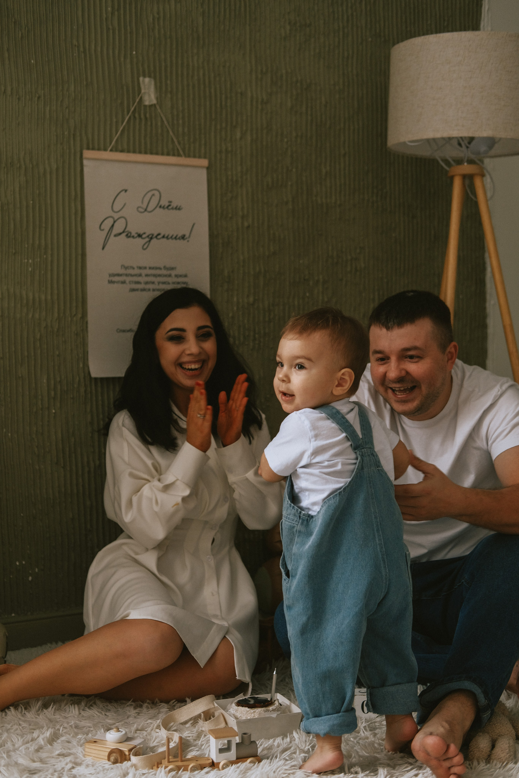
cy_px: 389
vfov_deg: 37.5
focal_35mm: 53
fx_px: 1146
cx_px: 260
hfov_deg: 25.5
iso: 800
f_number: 2.5
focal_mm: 35
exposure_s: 1/180
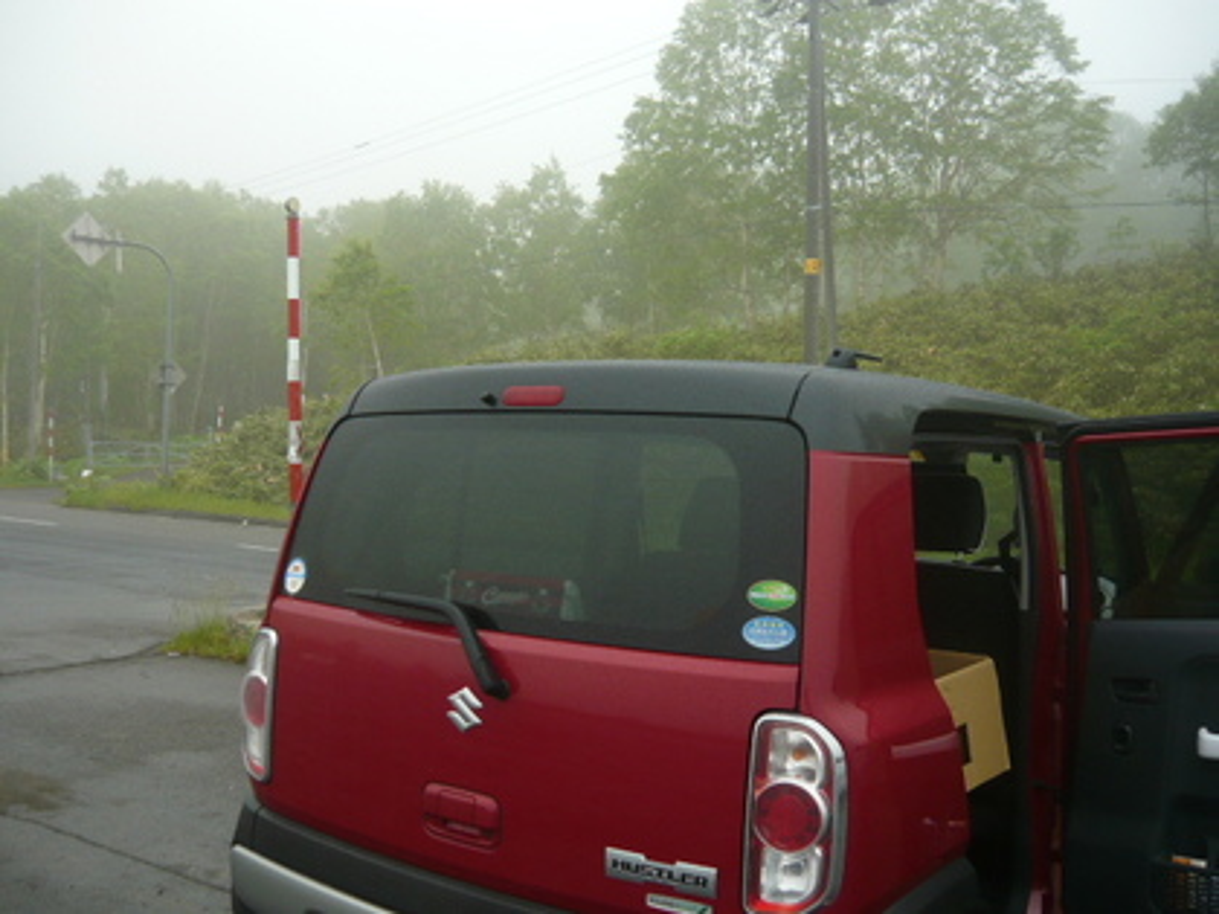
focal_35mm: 33
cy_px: 457
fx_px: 1162
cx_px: 610
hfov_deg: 55.4
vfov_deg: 42.9
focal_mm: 5.5
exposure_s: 1/160
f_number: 2.8
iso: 100
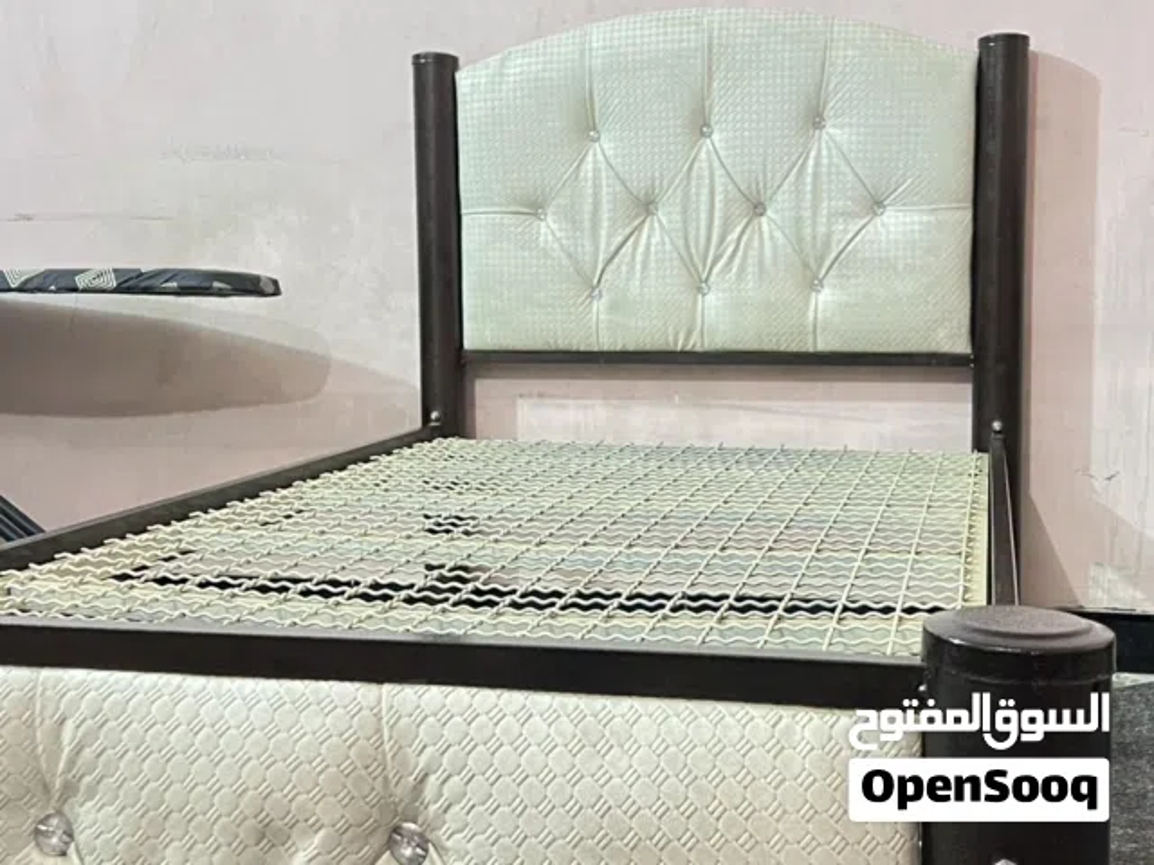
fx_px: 867
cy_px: 432
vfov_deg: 53.1
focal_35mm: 26
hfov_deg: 67.3
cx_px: 577
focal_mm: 5.7
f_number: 1.5
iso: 500
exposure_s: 1/55
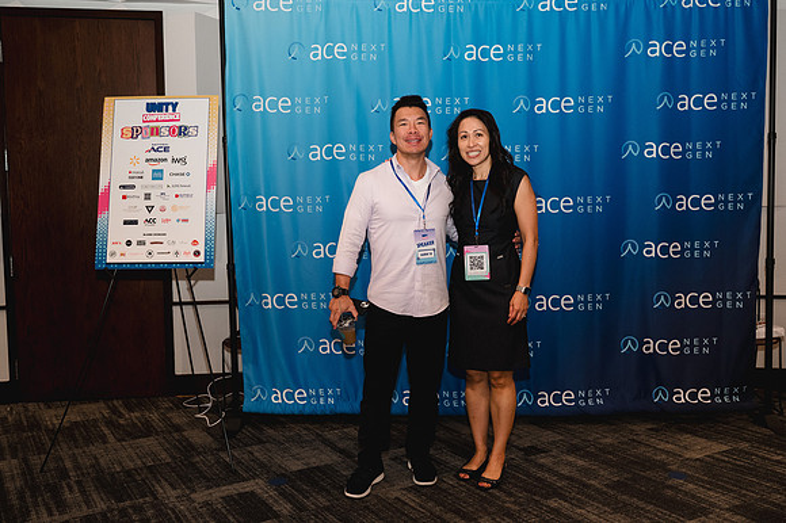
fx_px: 772
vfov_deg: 37.4
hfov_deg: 54.0
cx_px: 393
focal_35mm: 35
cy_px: 262
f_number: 3.5
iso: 3200
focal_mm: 35
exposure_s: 1/200
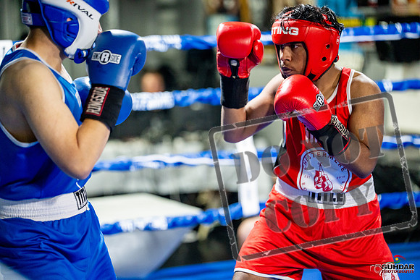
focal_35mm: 121
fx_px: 1412
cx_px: 210
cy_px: 140
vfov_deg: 11.3
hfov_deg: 16.9
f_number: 2
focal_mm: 121
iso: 4000
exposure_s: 1/800
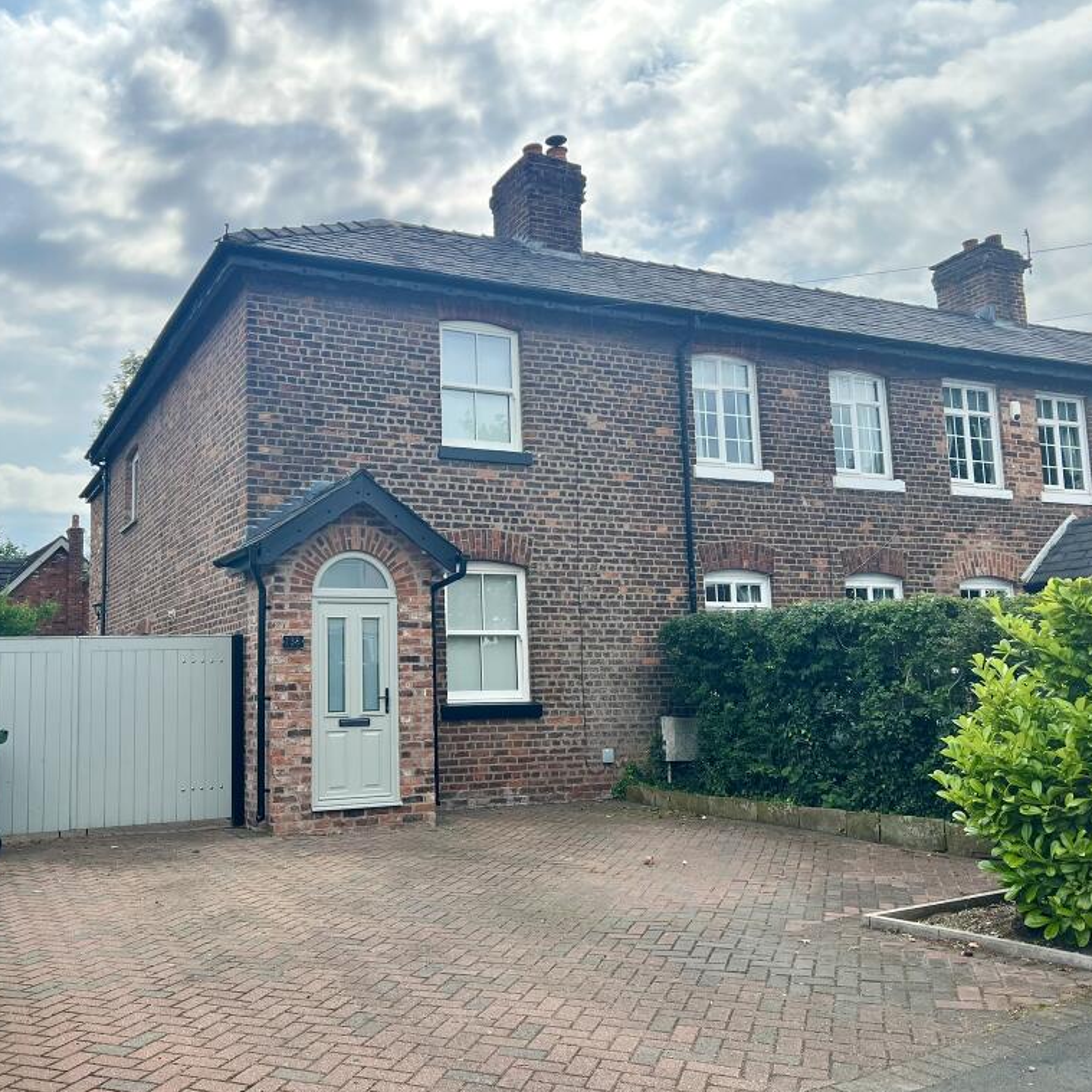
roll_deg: +0.7
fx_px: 1106
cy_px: 550
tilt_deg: +8.1
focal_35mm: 31
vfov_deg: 52.5
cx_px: 443
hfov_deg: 52.2
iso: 50
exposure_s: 1/4274
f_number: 1.5
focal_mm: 5.7
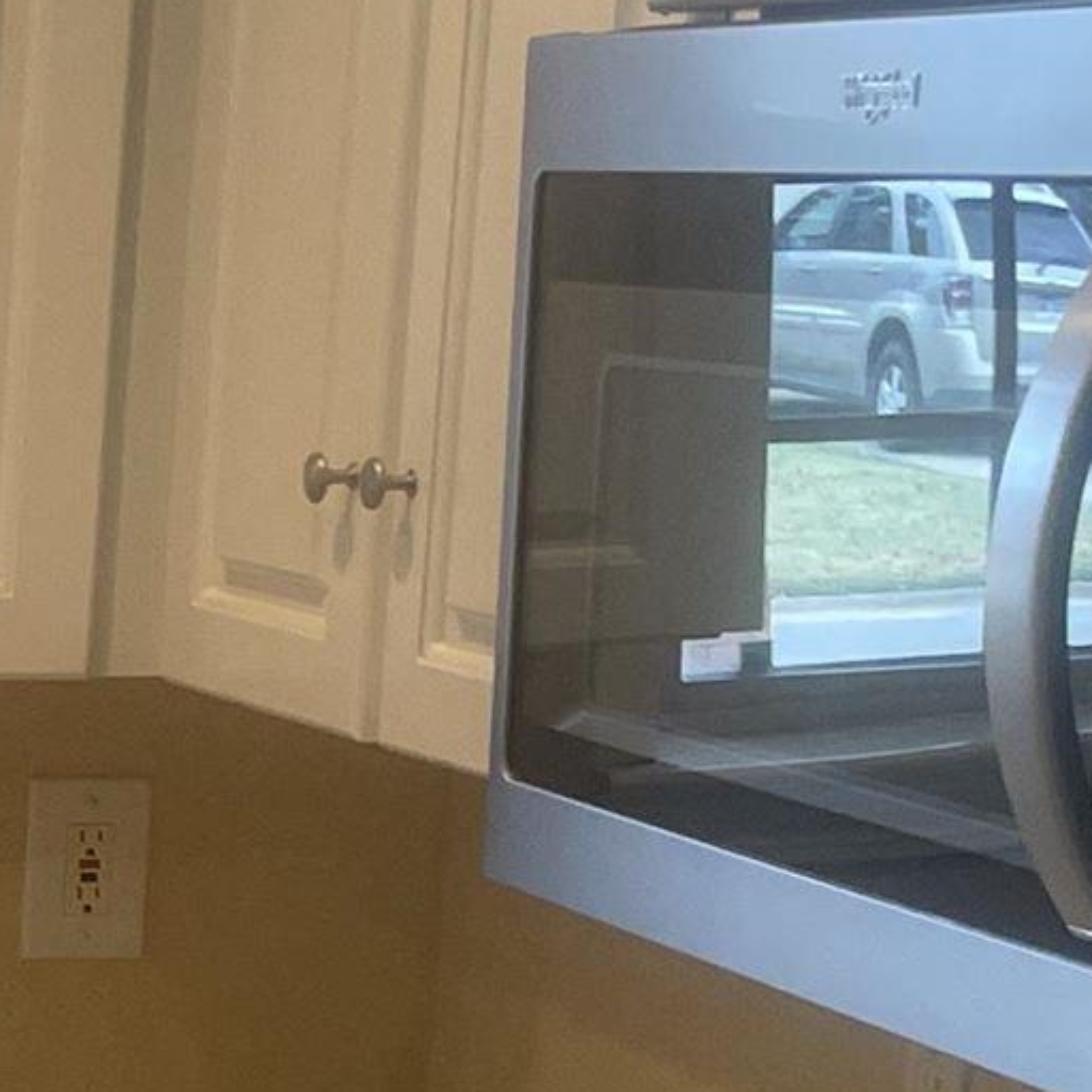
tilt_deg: -10.7
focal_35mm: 138
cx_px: -1350
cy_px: 1237
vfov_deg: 12.4
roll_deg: +0.8
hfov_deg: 11.0
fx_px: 4925
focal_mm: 4.2
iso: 80
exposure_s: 1/60
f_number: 1.6
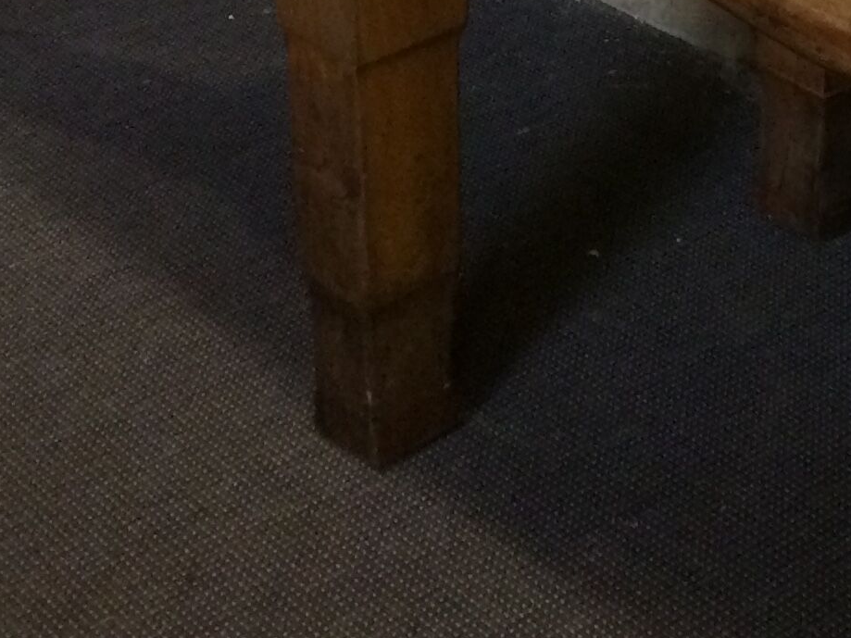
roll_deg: -0.3
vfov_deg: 13.4
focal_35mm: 103
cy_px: -375
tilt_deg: -16.9
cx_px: 766
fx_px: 2532
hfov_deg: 18.8
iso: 250
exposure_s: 1/33
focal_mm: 4.15
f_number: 2.2
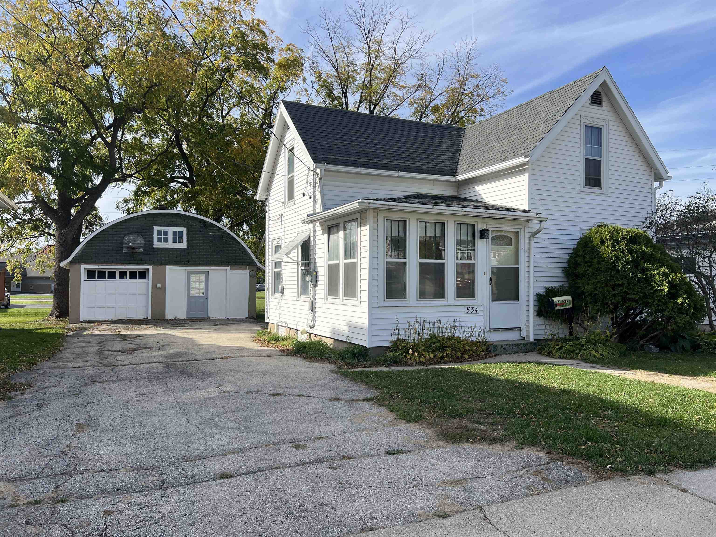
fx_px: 538
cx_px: 358
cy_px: 268
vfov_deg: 53.1
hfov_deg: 67.3
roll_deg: +0.1
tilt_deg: +0.5
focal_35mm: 26
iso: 50
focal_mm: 5.7
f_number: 1.5
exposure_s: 1/2632
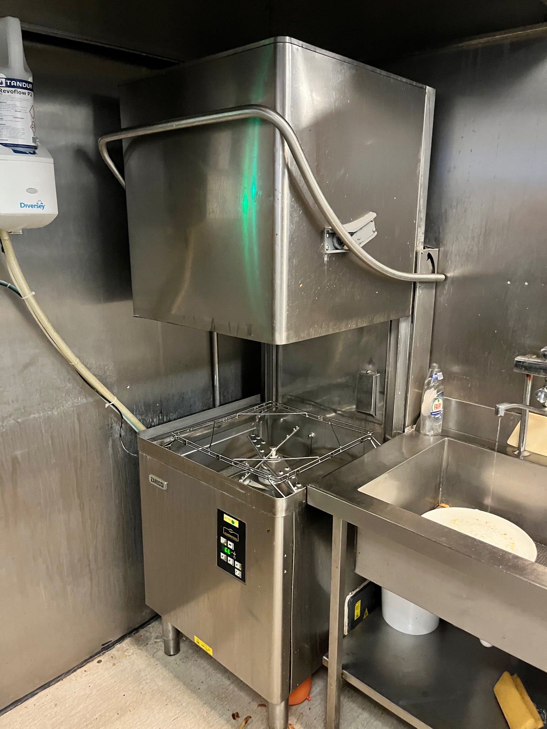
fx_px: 548
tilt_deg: -14.0
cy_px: 364
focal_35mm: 26
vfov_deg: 67.3
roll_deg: +1.2
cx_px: 274
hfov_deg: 53.0
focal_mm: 5.1
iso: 640
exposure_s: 1/25
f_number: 1.6
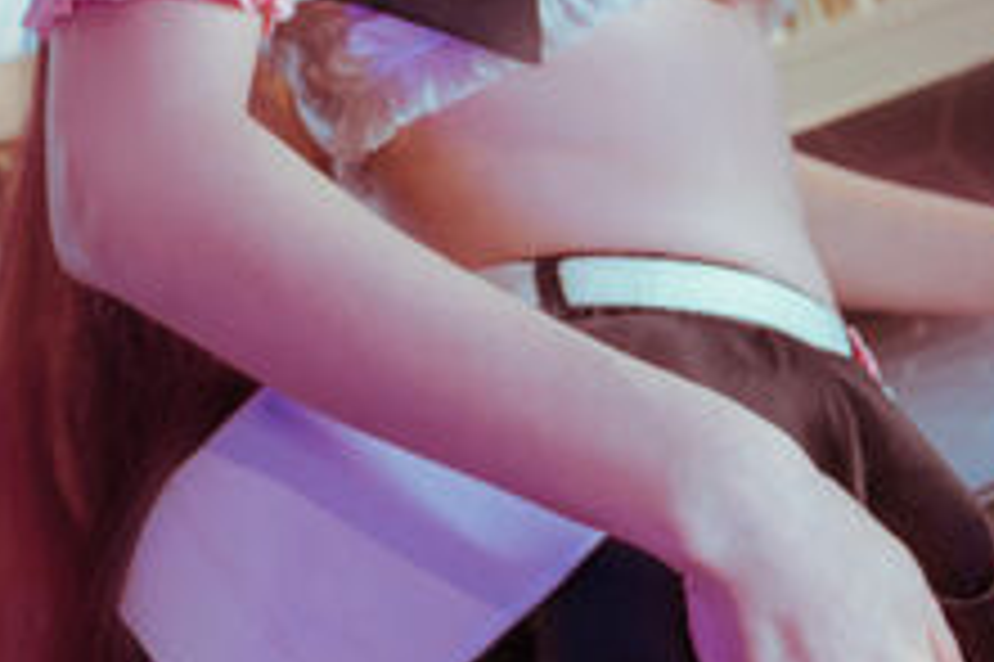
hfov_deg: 24.5
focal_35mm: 83
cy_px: 324
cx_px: 553
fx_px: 2290
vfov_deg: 16.4
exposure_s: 1/50
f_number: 3.5
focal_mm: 24
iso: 320
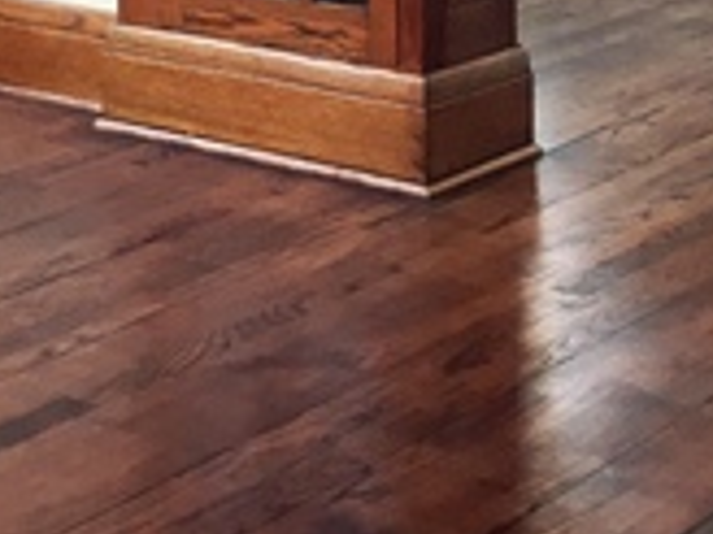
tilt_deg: -1.5
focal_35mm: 113
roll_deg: +0.1
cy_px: -499
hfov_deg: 17.4
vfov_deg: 11.8
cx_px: 465
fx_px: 2328
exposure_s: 1/30
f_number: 2.2
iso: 80
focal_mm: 4.15
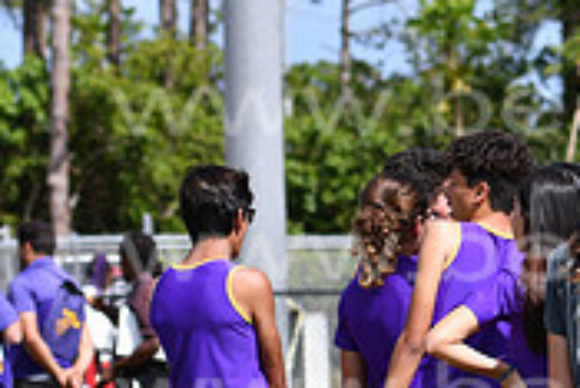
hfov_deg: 5.9
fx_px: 5611
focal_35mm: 348
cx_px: 875
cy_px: 330
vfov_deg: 4.0
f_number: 4
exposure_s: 1/1600
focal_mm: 70
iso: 100
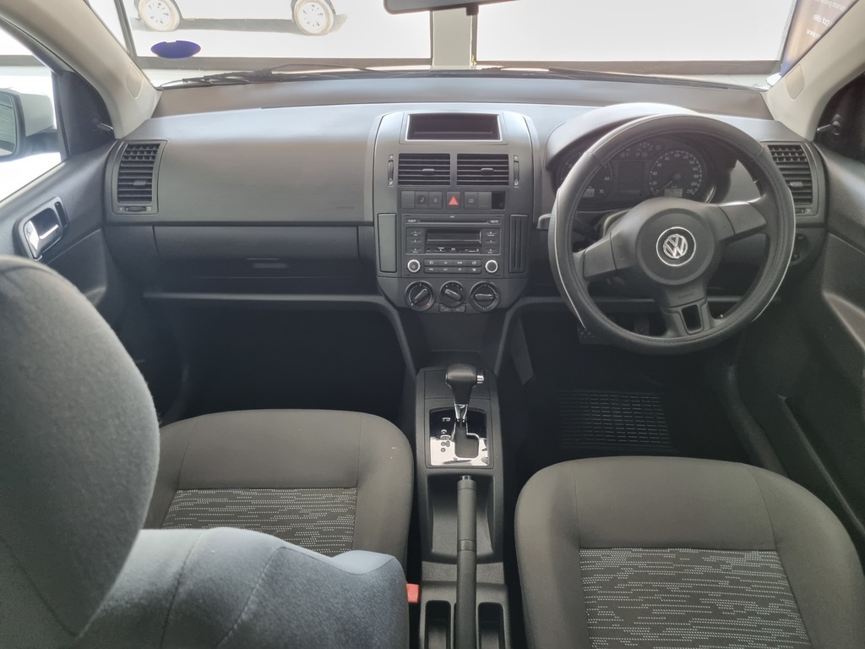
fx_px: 650
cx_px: 432
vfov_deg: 53.1
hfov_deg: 67.3
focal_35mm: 26
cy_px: 324
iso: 400
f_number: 1.8
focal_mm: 5.4
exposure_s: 1/50
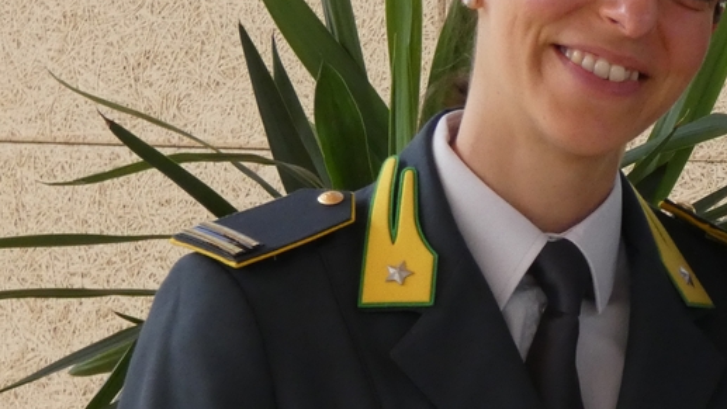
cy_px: 370
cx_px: 782
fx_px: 5360
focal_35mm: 278
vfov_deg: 4.4
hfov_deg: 7.7
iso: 400
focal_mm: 19.7
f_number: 5
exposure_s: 1/80
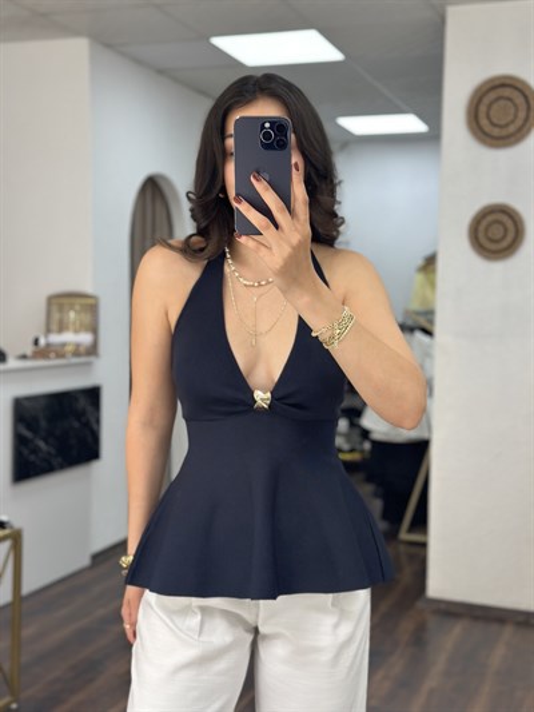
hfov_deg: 30.3
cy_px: 356
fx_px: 987
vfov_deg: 39.6
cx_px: 267
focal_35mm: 48
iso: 80
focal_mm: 6.86
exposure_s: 1/176
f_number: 1.78
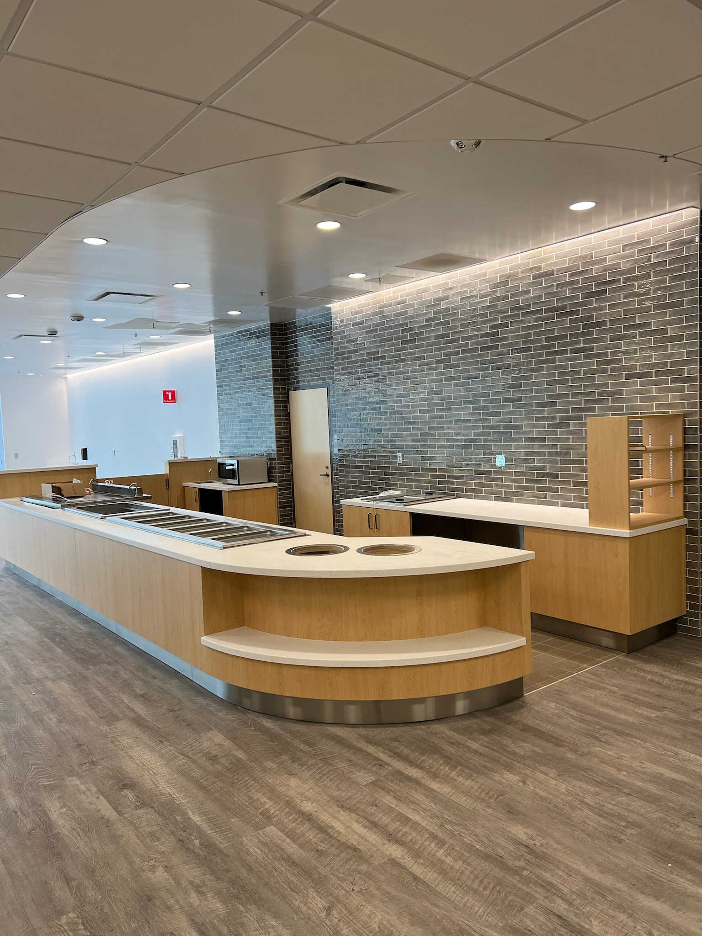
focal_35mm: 26
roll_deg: +1.8
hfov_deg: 53.1
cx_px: 351
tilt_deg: -4.5
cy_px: 468
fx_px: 703
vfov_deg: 67.3
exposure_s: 1/161
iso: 64
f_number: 1.5
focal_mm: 5.7
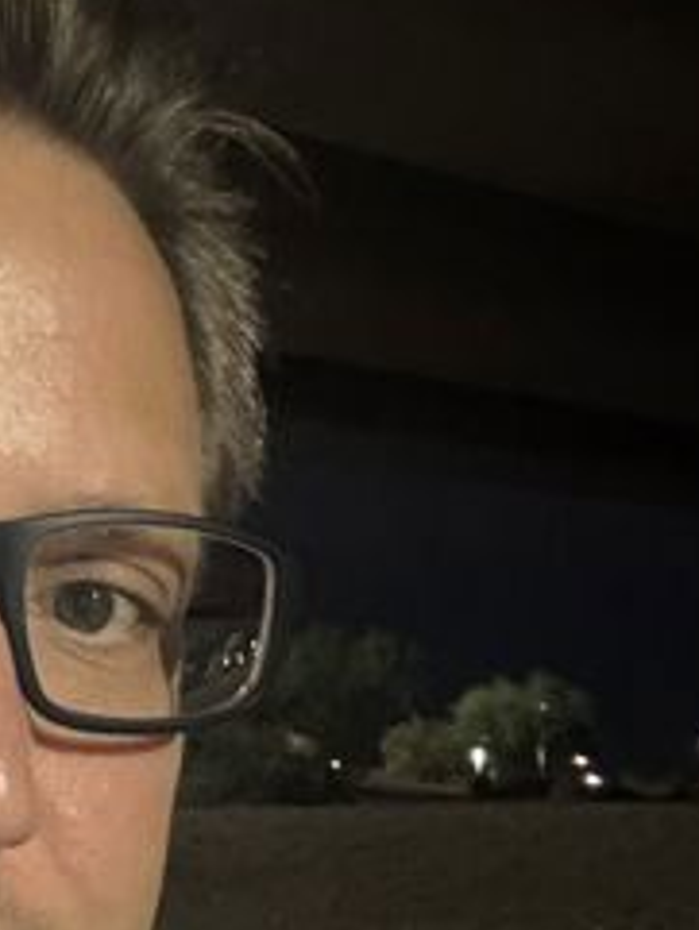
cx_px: -124
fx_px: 1964
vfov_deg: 26.4
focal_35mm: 73
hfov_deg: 19.1
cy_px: 650
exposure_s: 1/15
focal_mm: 2.69
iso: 800
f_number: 1.9
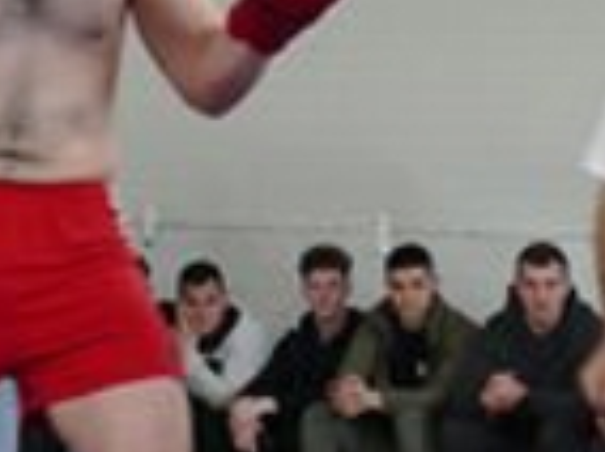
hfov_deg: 7.2
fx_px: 4798
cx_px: 507
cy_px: 34
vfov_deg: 5.4
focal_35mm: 275
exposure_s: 1/80
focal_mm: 19.84
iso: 500
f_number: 3.4
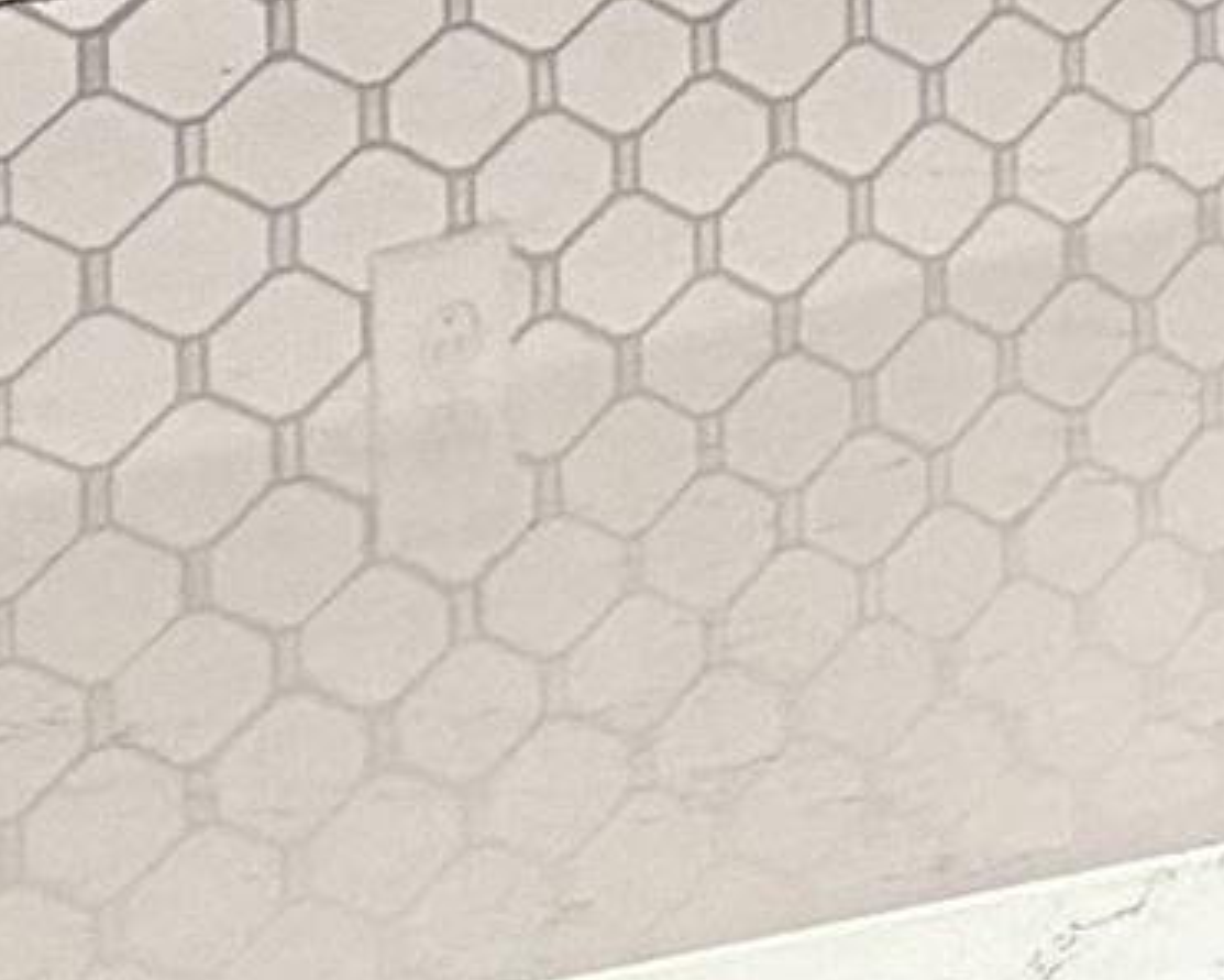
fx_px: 7609
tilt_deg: -1.1
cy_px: -911
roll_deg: +1.1
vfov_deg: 7.1
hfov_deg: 7.6
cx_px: 4084
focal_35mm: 210
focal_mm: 5.96
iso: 250
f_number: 1.6
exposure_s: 1/60
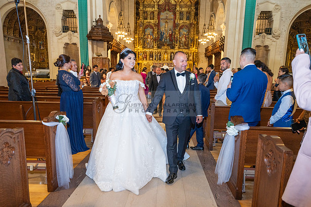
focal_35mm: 27
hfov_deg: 68.1
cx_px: 159
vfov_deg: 48.5
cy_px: 112
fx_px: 230
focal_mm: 24
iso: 800
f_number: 2.8
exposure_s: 1/125
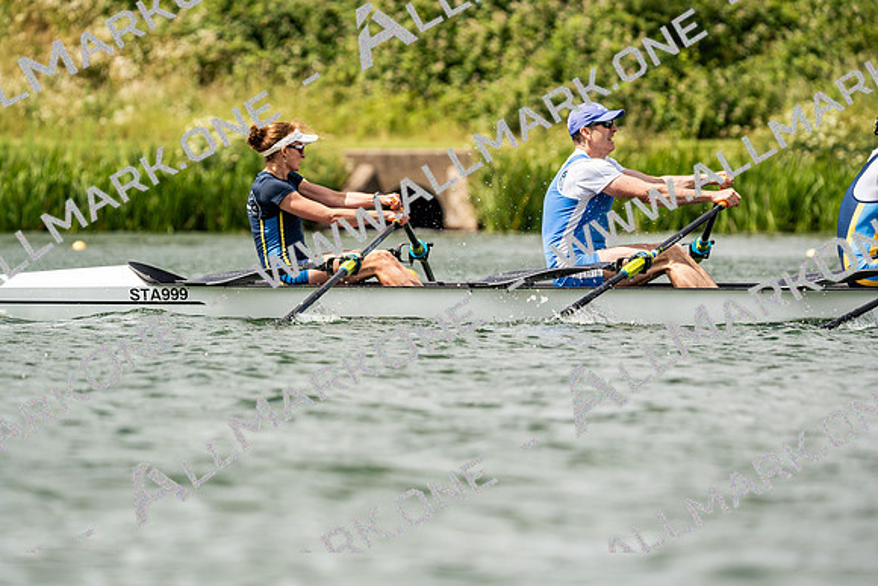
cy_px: 293
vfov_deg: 4.2
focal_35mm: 326
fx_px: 7952
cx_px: 439
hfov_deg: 6.3
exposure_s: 1/2000
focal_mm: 326
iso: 250
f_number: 6.3
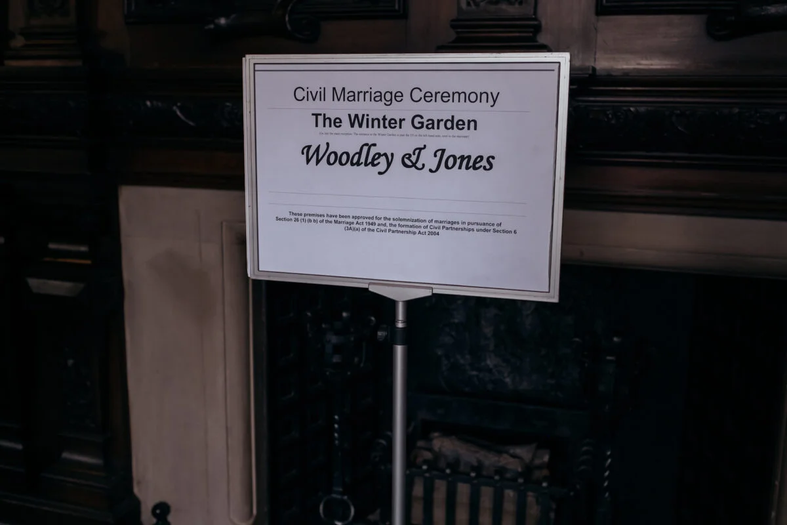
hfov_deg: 53.7
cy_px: 262
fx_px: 778
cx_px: 394
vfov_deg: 37.3
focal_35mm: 36
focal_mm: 23
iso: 320
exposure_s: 1/210
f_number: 2.8
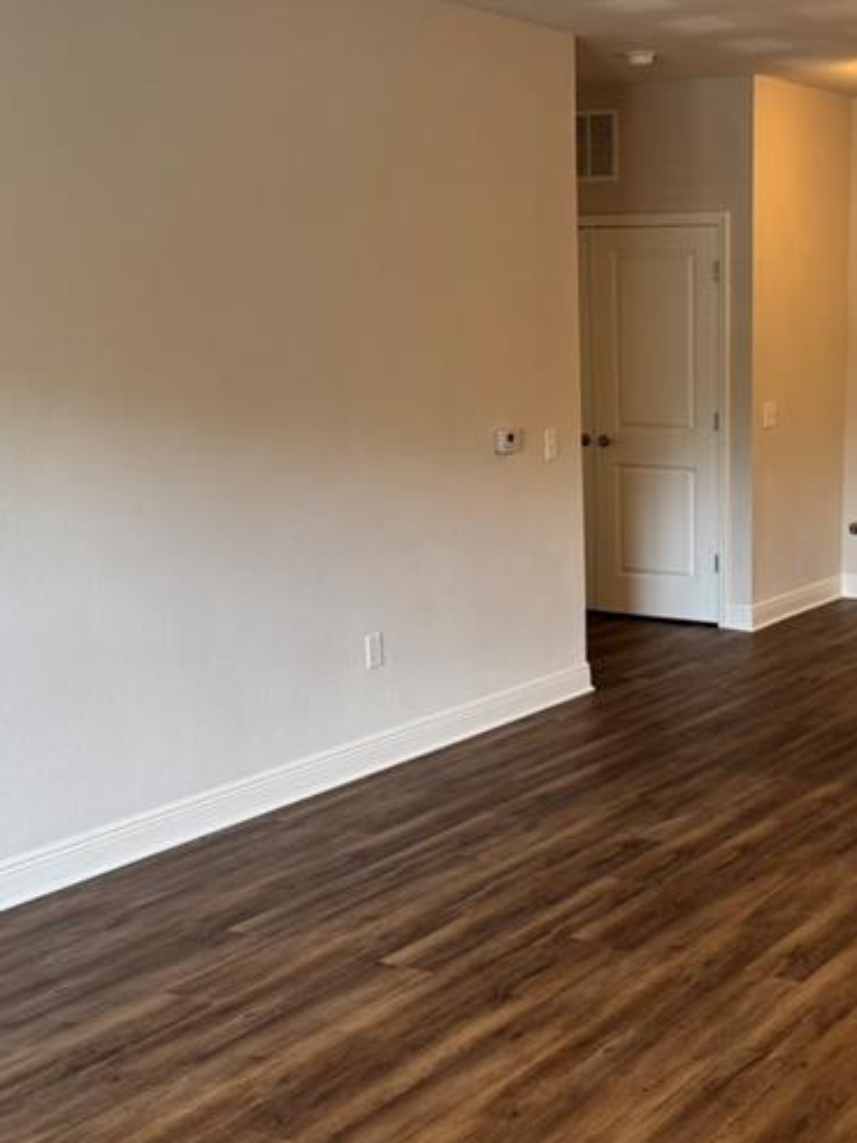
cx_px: 718
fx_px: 1650
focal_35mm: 50
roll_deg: +0.2
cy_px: 706
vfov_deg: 38.0
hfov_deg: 28.3
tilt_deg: -12.2
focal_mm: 6.76
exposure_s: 1/60
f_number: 1.78
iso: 125
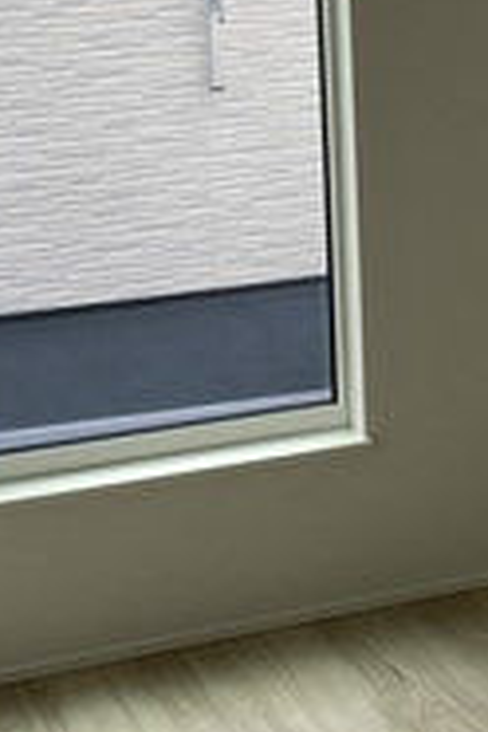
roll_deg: +0.6
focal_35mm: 100
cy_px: 319
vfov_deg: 20.4
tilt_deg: -14.5
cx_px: 519
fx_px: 2033
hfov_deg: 13.4
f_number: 1.8
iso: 20
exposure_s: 1/167
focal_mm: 3.99
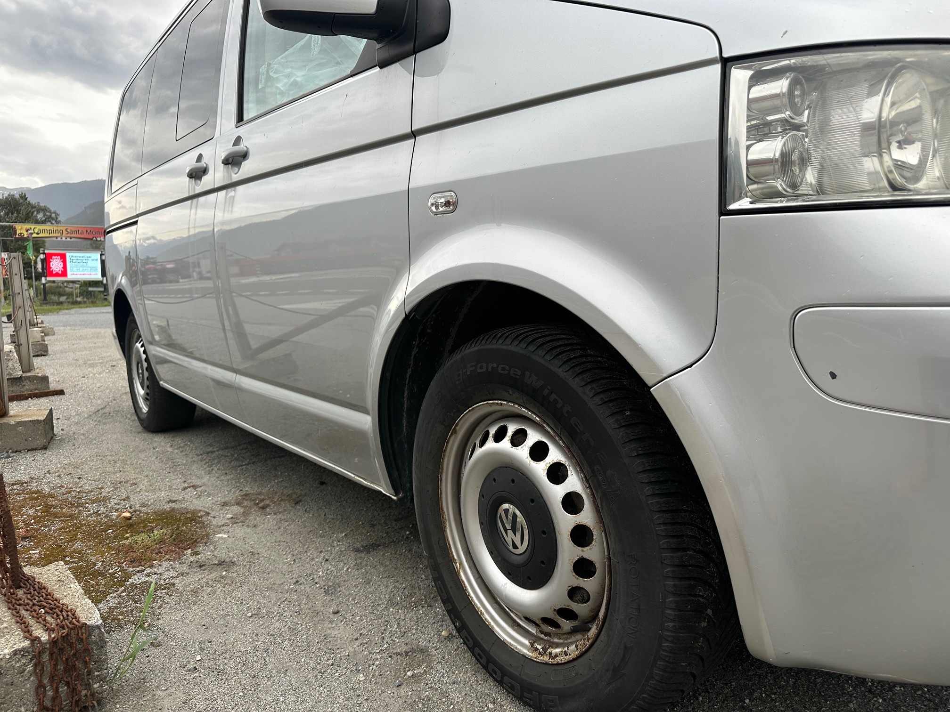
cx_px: 475
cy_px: 356
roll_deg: +1.3
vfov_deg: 56.8
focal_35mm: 24
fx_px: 659
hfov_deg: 71.6
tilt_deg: -3.9
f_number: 1.78
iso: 64
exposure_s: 1/241
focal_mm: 6.86
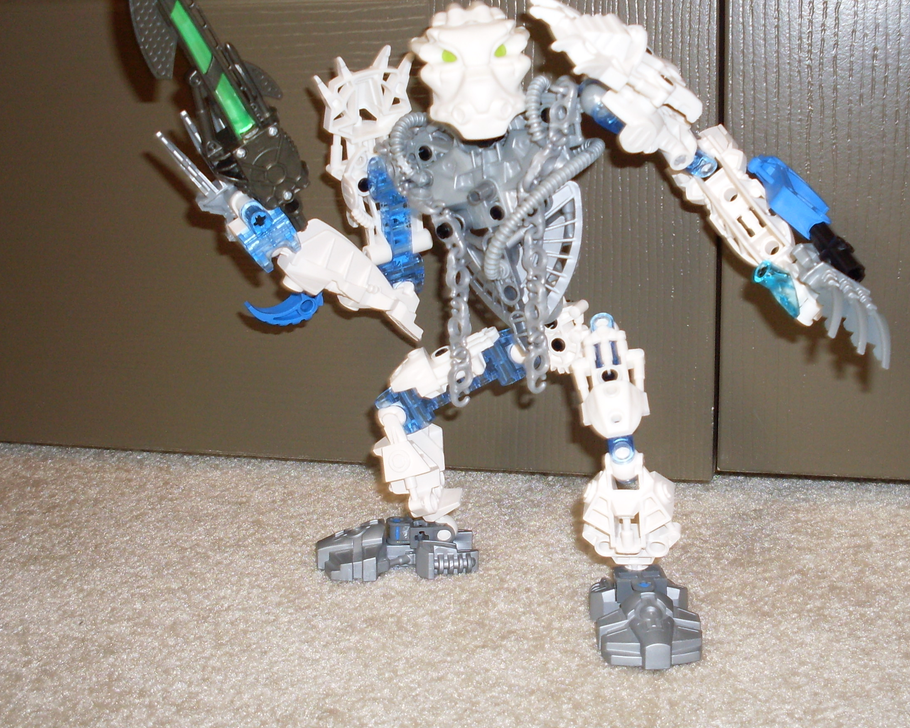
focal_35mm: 52
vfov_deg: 29.1
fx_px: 1401
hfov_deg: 36.0
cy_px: 336
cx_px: 505
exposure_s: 1/45
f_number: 2.8
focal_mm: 6.3
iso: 100
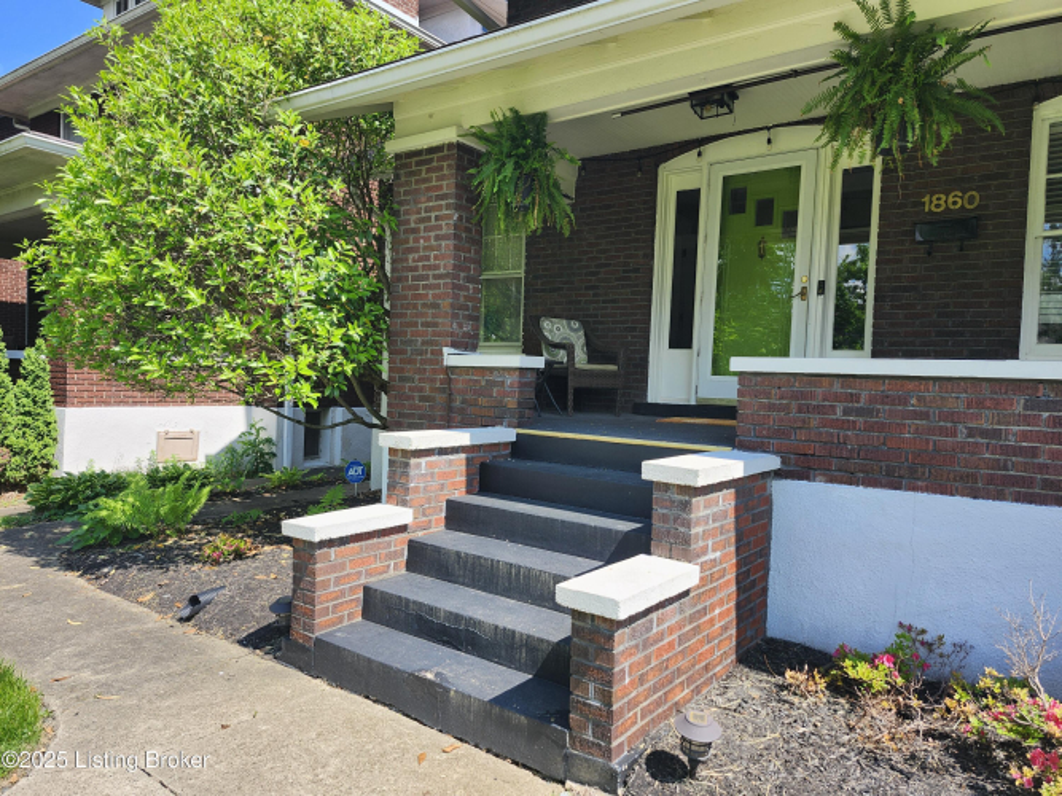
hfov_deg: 73.9
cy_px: 398
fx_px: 706
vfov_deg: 58.9
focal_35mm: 23
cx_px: 531
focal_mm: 5.54
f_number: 1.8
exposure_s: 1/594
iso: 25
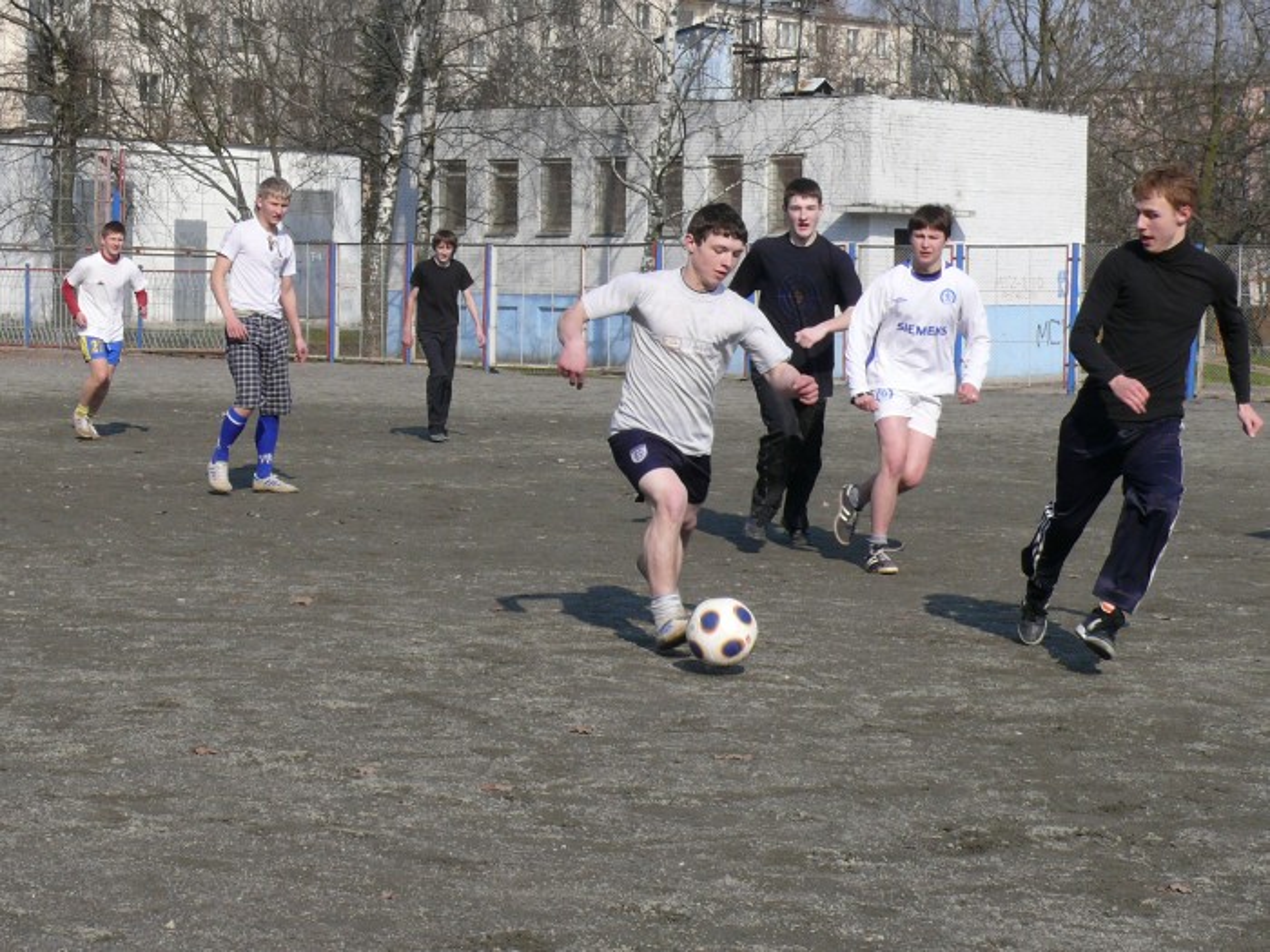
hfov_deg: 24.1
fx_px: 2972
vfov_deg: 18.2
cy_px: 476
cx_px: 635
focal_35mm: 81
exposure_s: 1/500
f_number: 5.6
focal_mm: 11.8
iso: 100
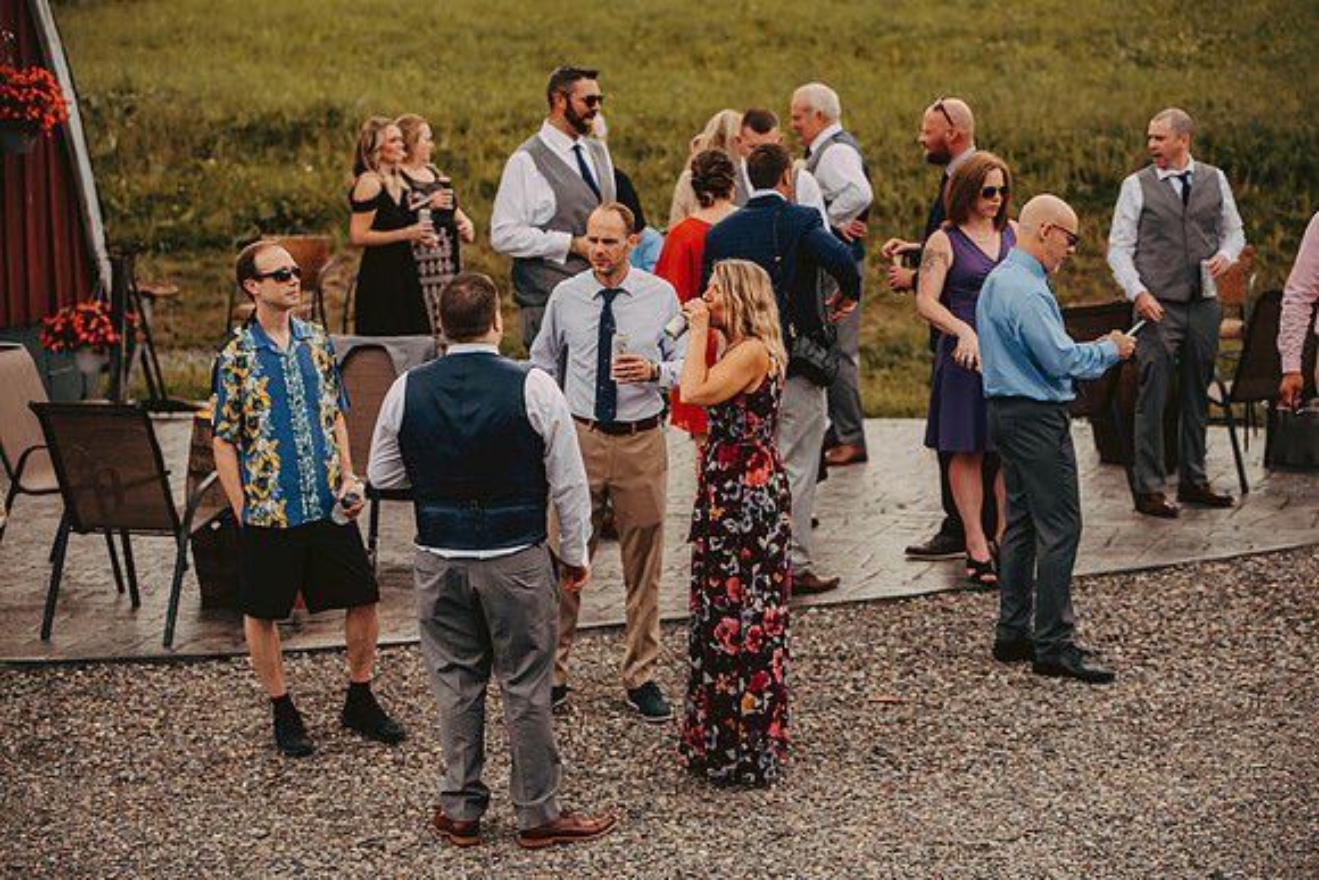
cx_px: 660
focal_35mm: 102
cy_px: 440
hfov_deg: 20.0
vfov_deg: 13.4
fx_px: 3738
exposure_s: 1/1250
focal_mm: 102
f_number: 2.8
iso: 200
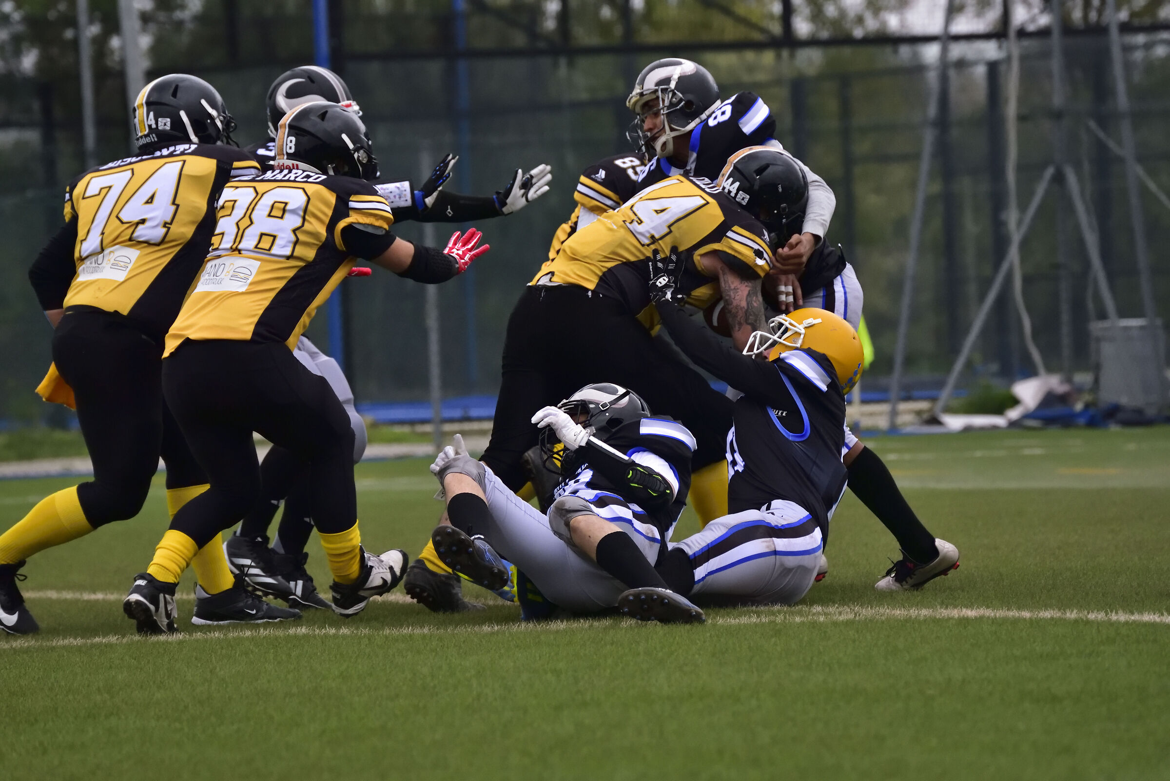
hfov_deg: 6.9
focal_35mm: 300
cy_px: 390
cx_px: 585
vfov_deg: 4.6
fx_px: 9753
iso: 4000
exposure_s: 1/1250
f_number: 8
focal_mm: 300
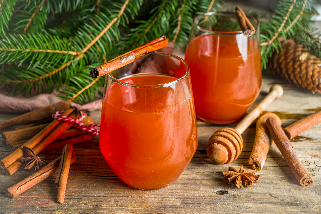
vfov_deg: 24.6
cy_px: 107
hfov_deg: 36.2
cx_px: 160
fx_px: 491
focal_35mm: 55
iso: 100
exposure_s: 1/200
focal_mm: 55
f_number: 11
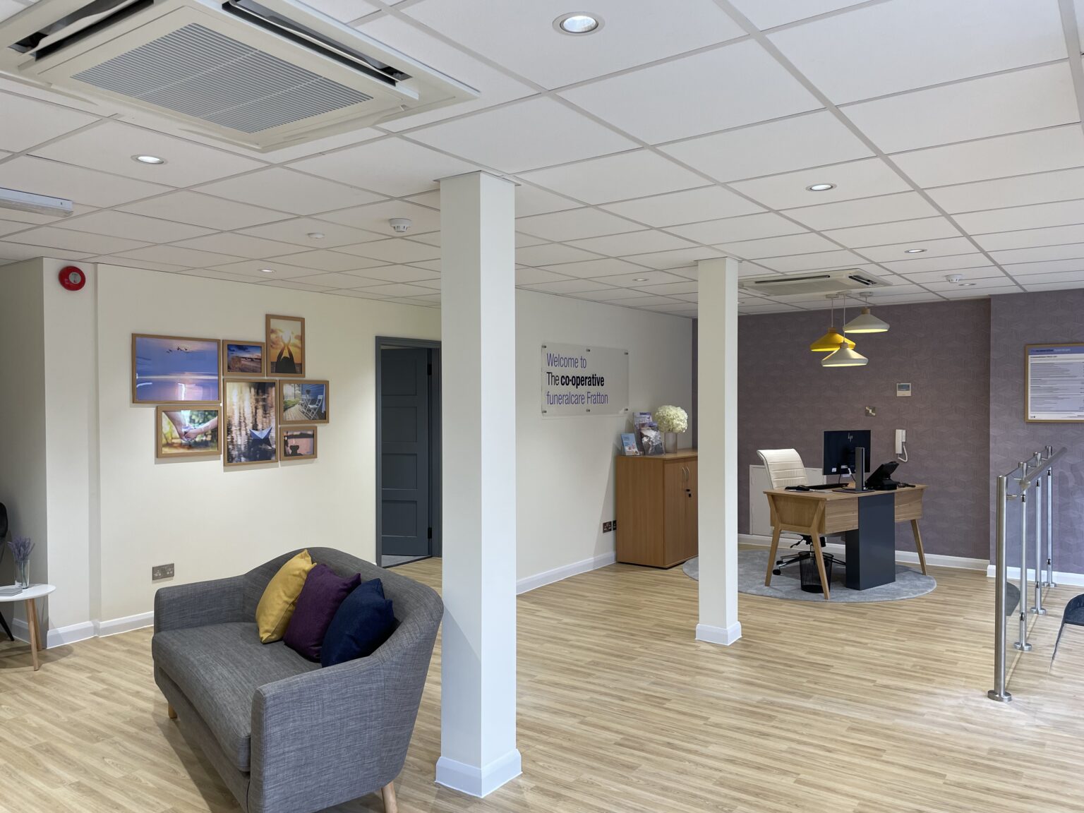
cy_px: 406
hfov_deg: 67.3
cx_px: 542
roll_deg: +0.3
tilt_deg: -0.8
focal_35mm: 26
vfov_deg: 53.1
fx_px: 814
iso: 32
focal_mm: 4.2
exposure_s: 1/74
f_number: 1.6
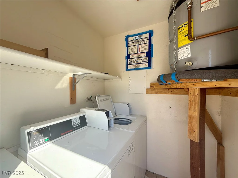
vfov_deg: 85.7
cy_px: 89
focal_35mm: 14
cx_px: 119
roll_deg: +0.2
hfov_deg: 102.1
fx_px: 96
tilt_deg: +0.3
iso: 50
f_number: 2.2
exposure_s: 1/413
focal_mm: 2.22
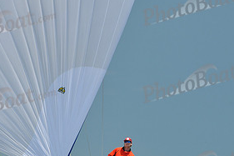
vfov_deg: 3.7
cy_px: 136
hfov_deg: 5.5
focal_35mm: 372
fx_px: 2416
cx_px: 100
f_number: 7.1
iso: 320
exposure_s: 1/640
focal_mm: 180
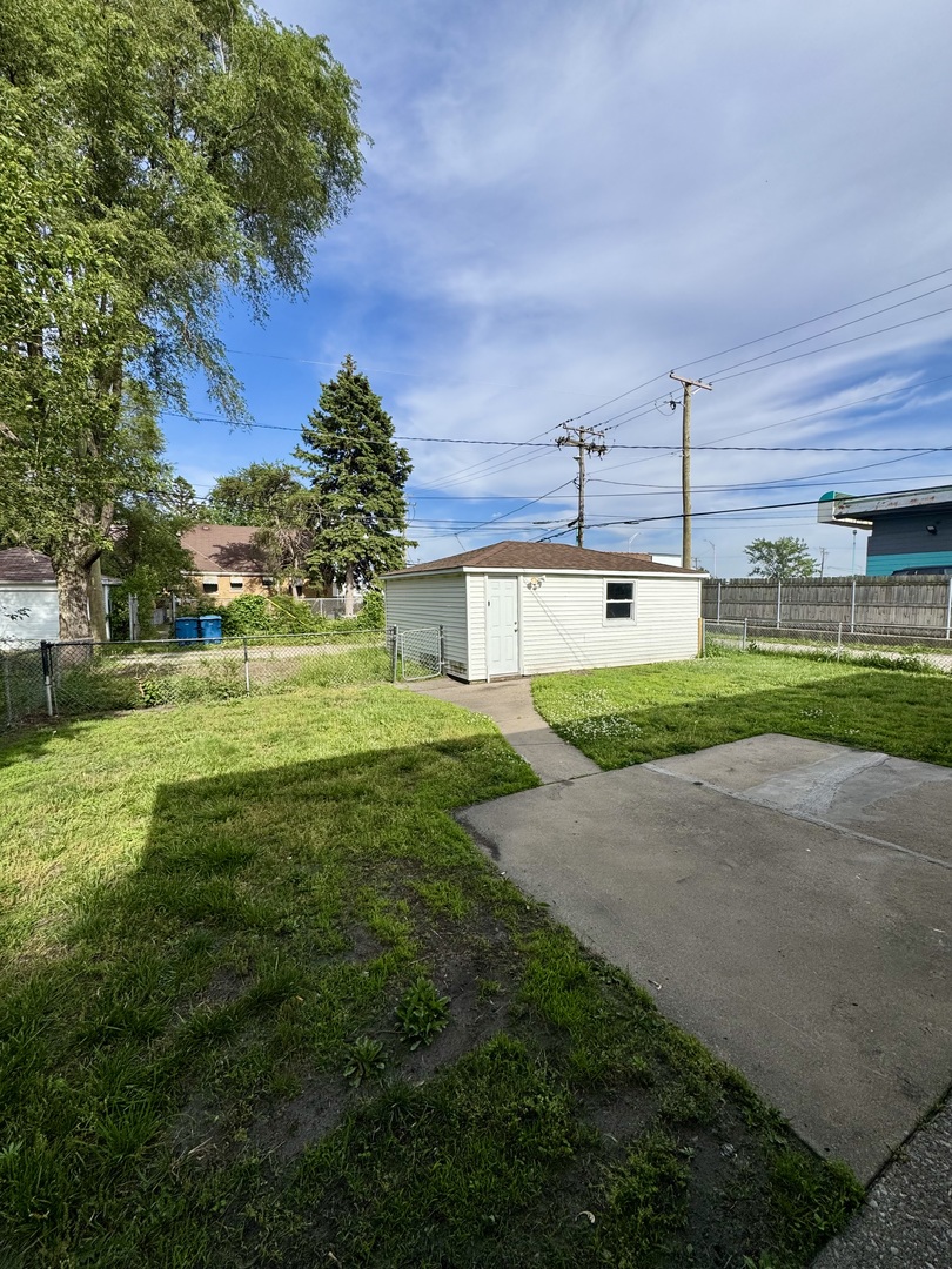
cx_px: 476
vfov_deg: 102.1
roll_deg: +0.4
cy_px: 634
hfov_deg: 85.7
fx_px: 513
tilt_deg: -3.6
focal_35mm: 14
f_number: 2.2
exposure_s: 1/2674
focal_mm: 2.22
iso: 50
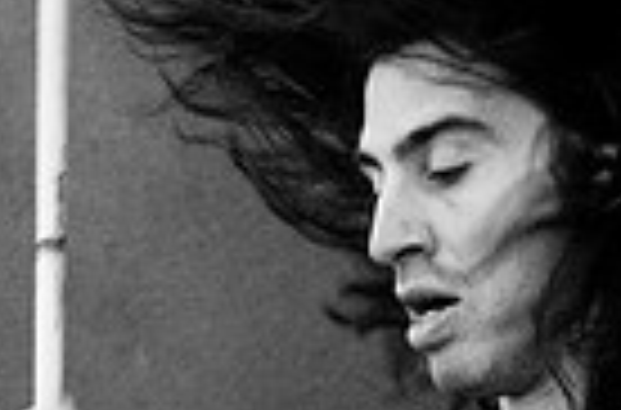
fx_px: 5656
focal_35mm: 329
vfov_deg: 4.1
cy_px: 651
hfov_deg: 6.3
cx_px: 158
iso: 500
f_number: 4
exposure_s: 1/200
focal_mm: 52
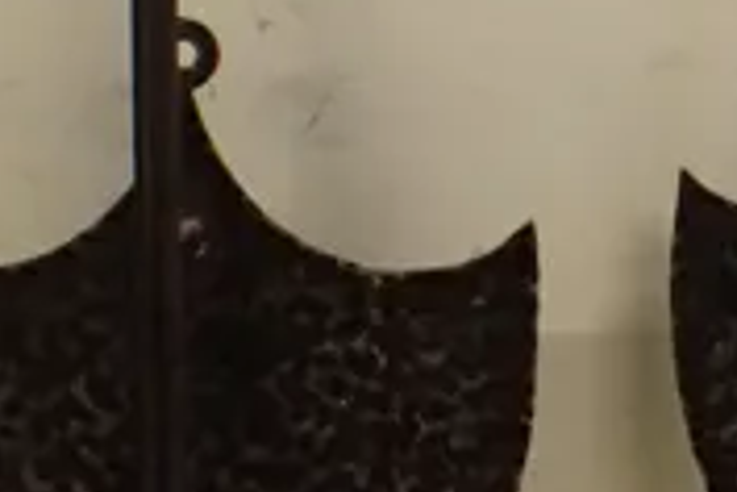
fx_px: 2743
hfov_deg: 15.1
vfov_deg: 10.2
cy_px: 58
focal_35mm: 134
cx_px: 708
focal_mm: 6.86
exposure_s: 1/80
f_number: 2.7
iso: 800
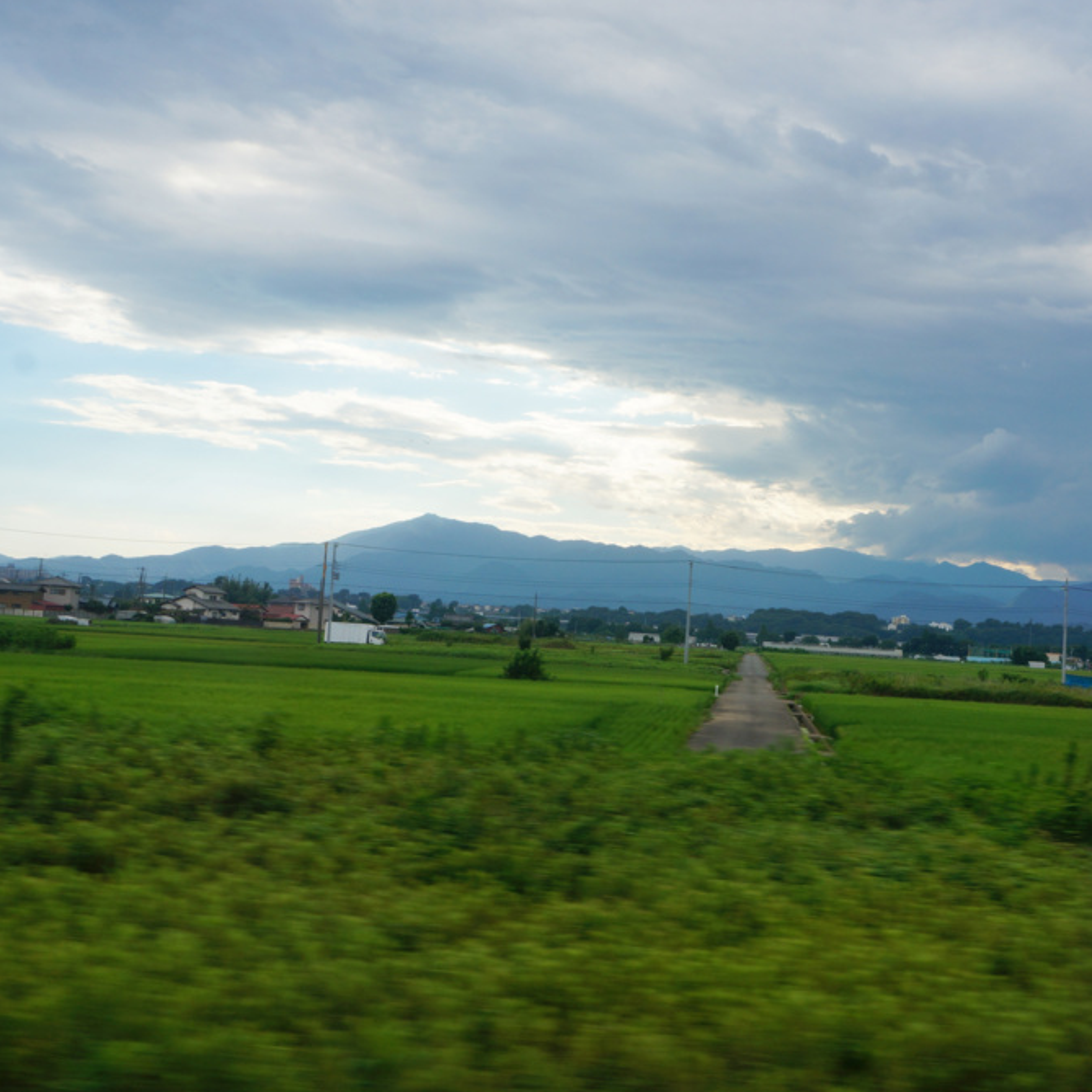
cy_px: 548
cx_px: 730
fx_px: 1392
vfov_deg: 42.8
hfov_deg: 42.3
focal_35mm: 39
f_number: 11
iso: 100
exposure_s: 1/100
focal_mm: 20
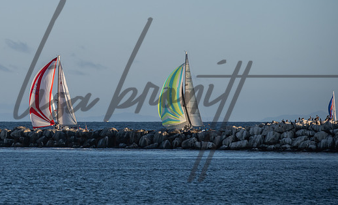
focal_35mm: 296
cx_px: 69
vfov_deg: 4.3
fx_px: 2702
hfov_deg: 7.1
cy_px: 19
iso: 320
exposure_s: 1/1250
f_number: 6.3
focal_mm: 170
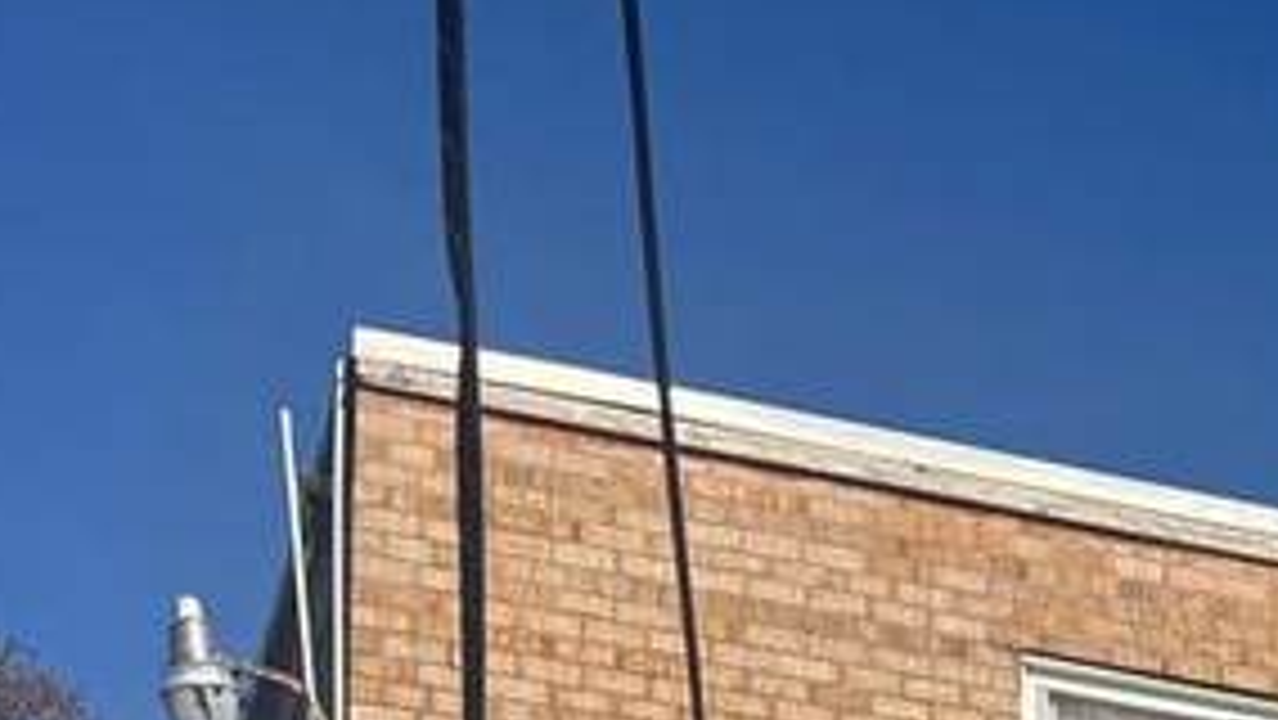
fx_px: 4000
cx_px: 1696
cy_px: 1890
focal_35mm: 118
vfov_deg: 9.0
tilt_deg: +5.1
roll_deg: +0.3
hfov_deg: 17.0
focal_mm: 6.76
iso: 80
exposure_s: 1/6410
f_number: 1.78
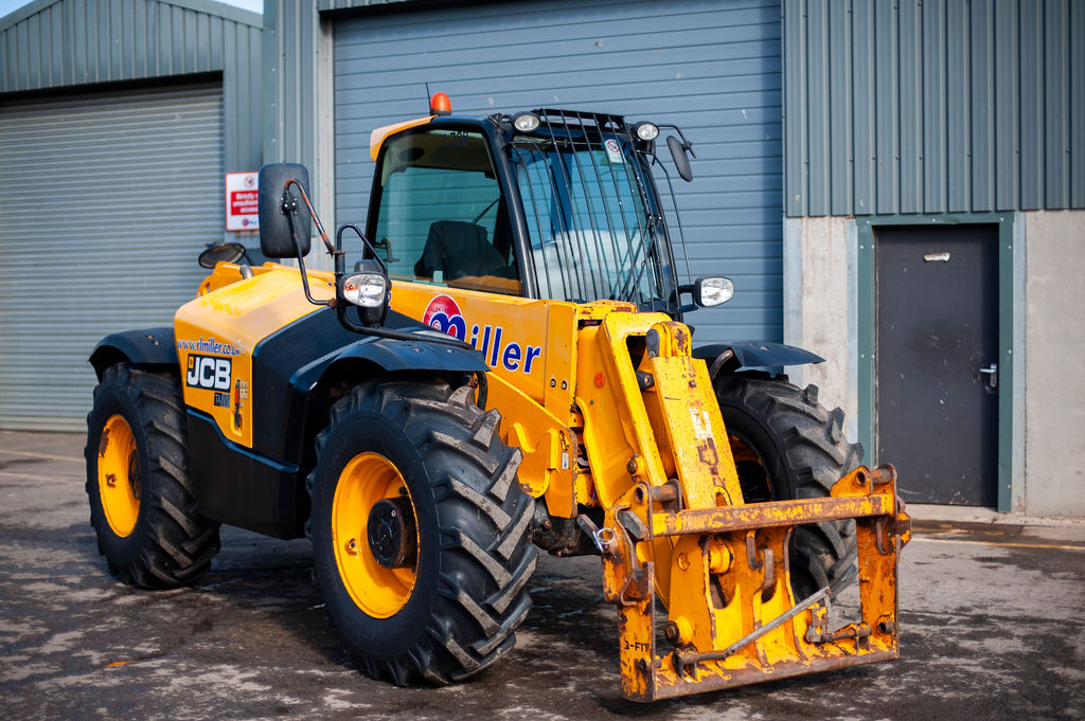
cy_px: 360
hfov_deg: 38.3
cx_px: 542
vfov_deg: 26.0
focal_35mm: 52
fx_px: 1564
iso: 200
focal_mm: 50
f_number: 2
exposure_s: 1/4000
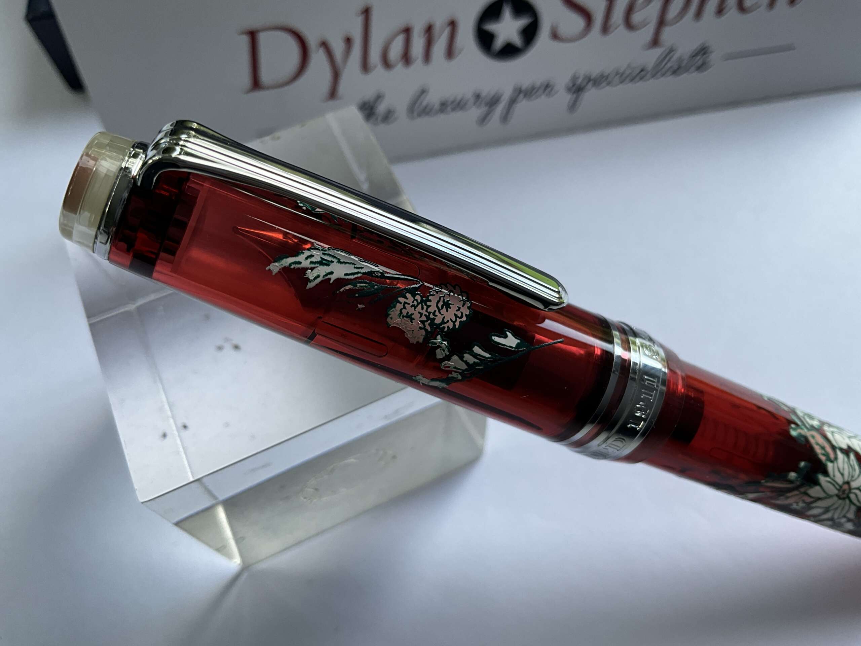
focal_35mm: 29
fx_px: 721
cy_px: 323
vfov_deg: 48.2
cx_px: 430
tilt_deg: -63.8
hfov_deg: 61.7
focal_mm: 3
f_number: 1.8
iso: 32
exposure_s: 1/122
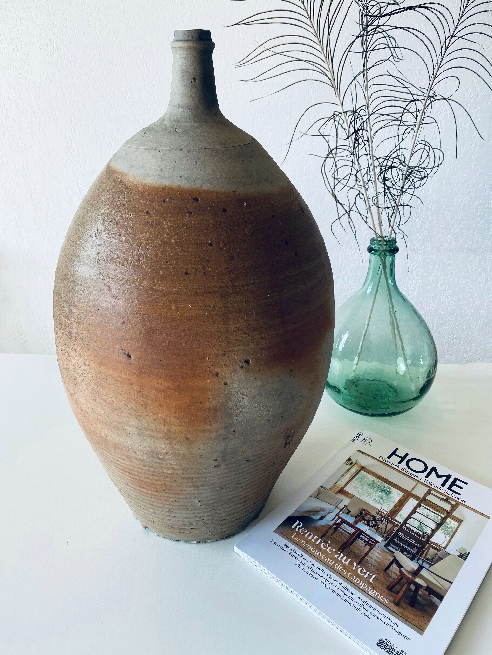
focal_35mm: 26
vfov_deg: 67.3
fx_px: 493
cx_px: 246
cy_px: 328
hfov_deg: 53.1
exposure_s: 1/121
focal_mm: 4.25
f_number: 1.8
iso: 50
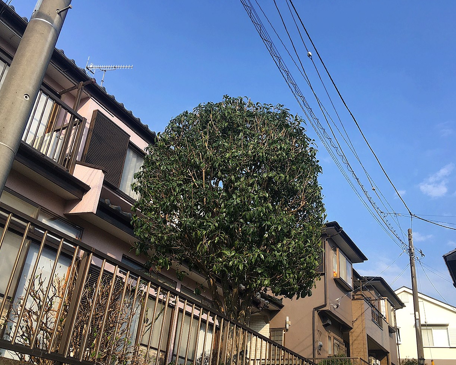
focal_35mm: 35
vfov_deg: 42.2
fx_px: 472
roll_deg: -2.7
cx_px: 244
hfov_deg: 51.5
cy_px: 204
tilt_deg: +25.5
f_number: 2.2
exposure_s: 1/894
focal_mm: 4.15
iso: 25
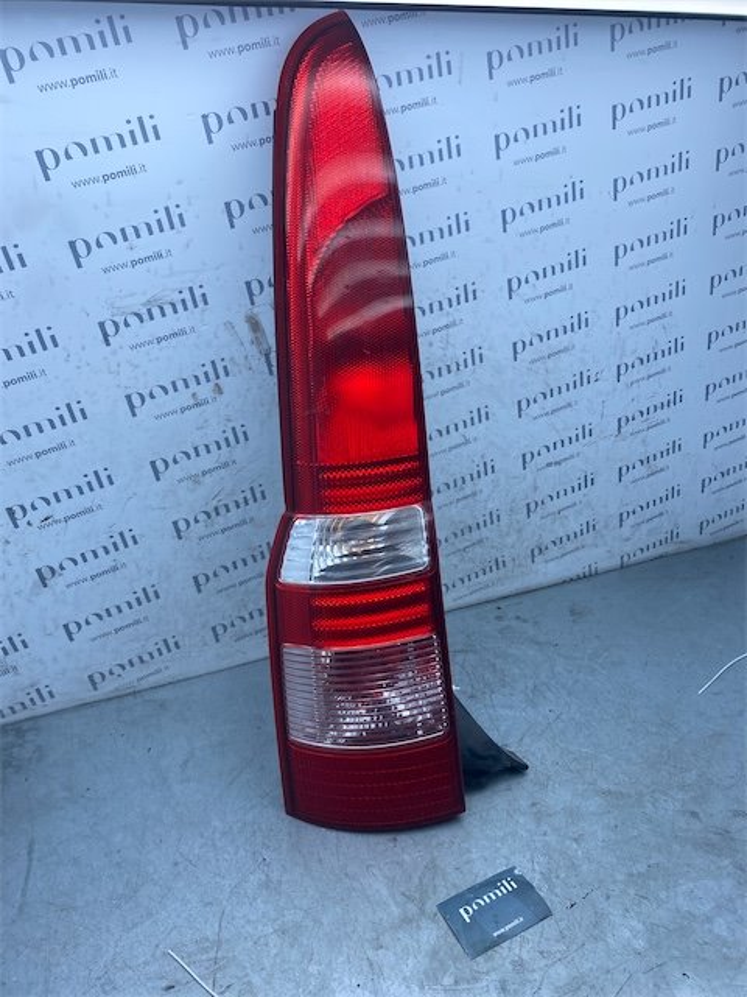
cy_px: 498
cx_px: 374
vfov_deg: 67.3
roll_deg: +0.4
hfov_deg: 53.1
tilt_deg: -25.8
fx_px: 748
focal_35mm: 26
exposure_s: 1/998
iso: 32
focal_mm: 4.25
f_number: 1.8
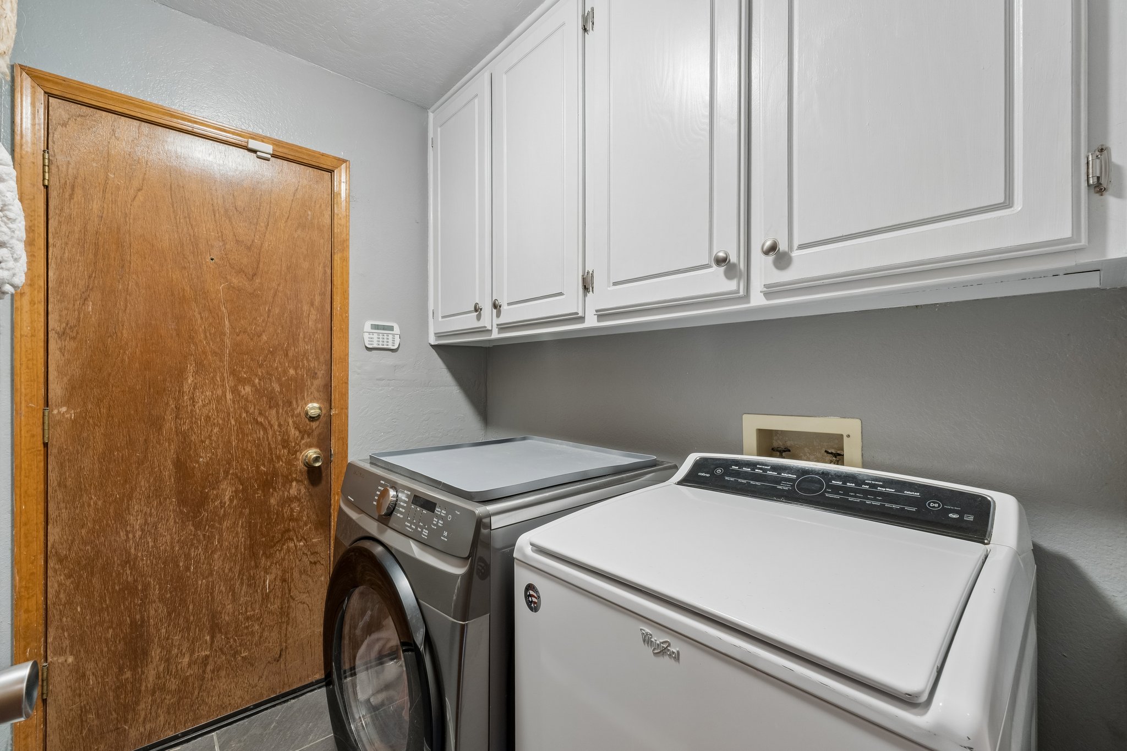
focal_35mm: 15
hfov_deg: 100.4
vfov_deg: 77.3
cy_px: 376
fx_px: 470
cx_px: 564
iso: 200
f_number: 10
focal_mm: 10
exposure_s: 1/4
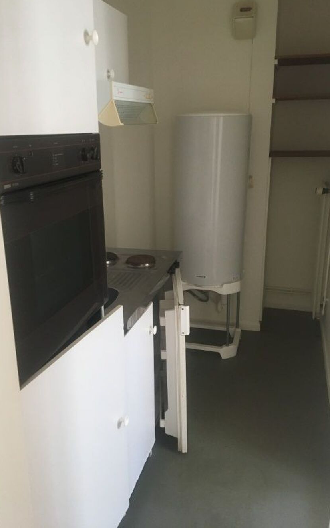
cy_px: 262
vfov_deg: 61.2
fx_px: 446
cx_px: 148
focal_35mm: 31
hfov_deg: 40.5
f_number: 2.2
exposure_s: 1/33
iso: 160
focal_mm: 4.15
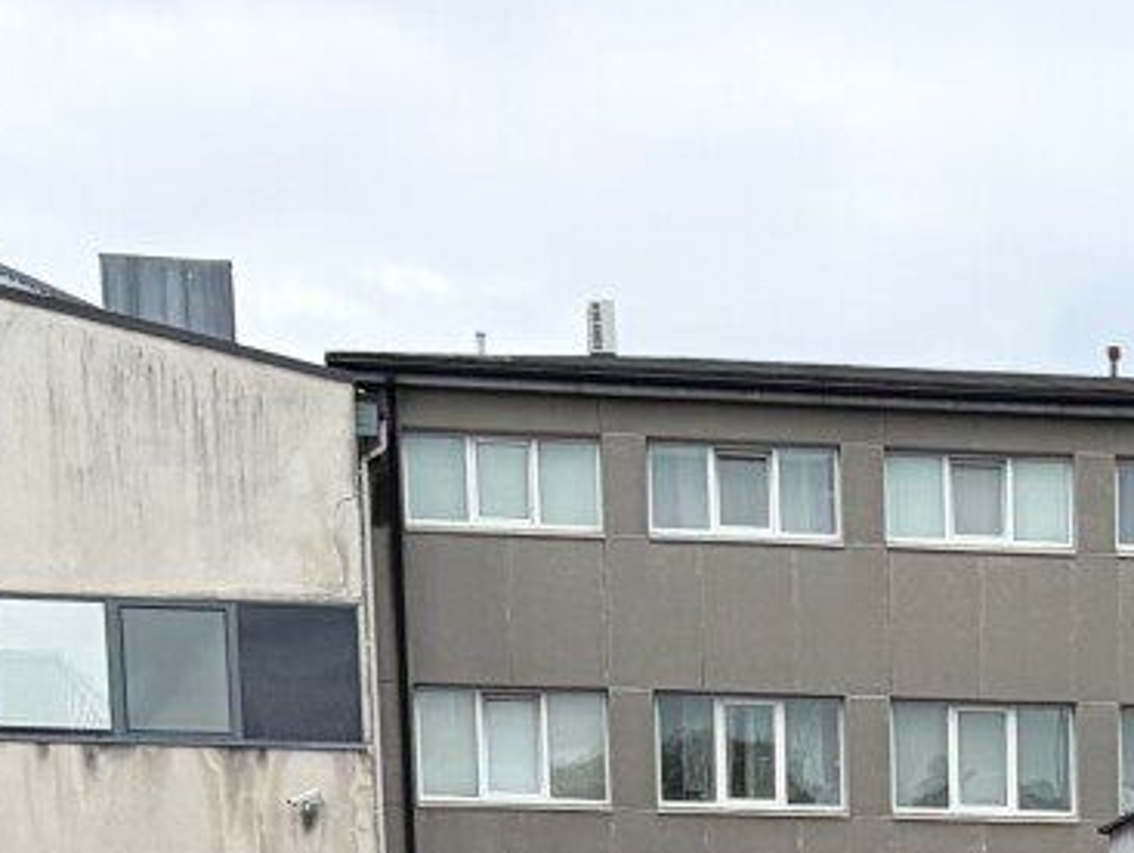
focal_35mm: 138
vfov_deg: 9.4
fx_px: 4525
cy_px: 2171
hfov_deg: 13.7
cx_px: 1483
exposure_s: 1/1337
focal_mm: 5.96
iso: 50
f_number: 1.6
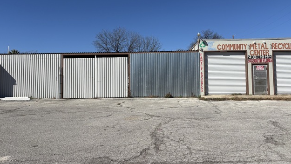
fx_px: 224
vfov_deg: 40.1
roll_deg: -0.5
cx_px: 144
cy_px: 69
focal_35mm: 29
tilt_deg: +2.7
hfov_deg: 66.0
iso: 50
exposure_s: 1/6711
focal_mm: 5.96
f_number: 1.6
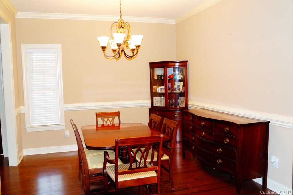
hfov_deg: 61.9
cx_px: 146
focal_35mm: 30
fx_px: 244
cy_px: 98
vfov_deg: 43.6
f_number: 4.5
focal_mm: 20
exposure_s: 1/80
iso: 1600
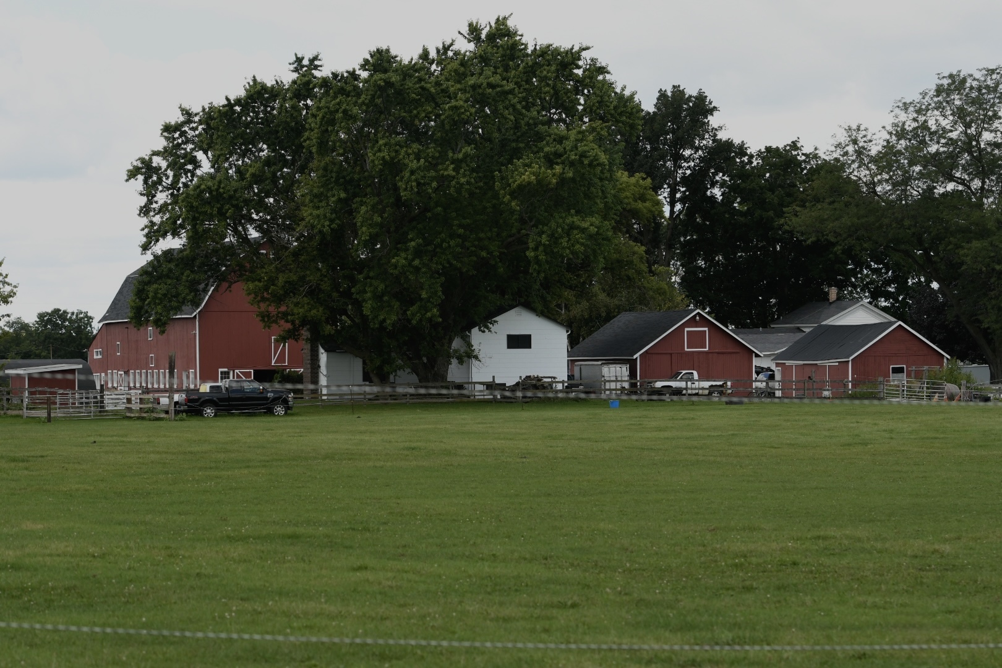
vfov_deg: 13.0
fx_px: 2922
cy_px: 334
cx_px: 501
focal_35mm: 105
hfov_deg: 19.5
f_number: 4
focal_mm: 70
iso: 400
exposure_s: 1/1250
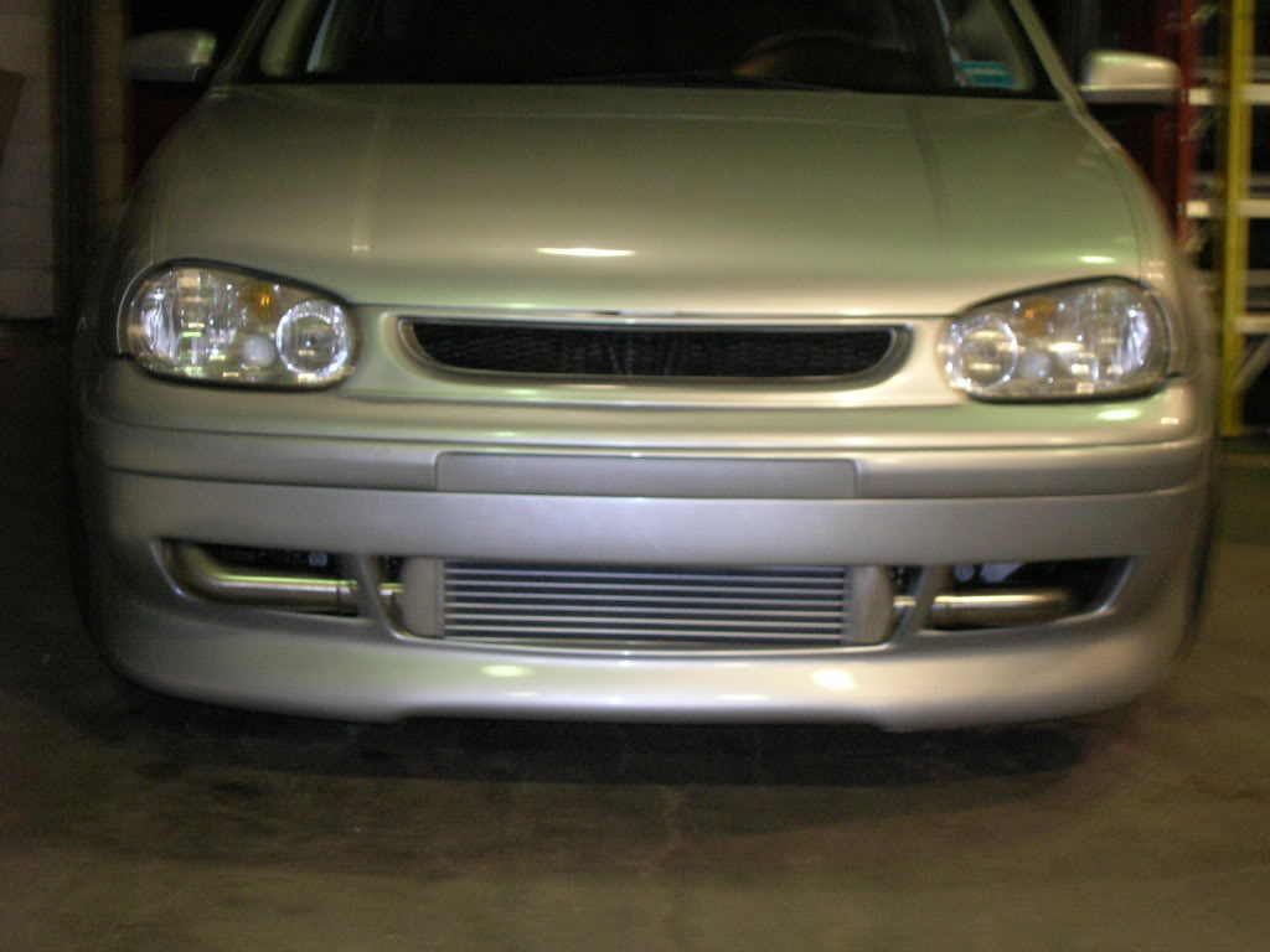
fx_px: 2311
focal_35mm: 63
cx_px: 635
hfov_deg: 30.7
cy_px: 476
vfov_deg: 23.3
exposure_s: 1/14
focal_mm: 10.4
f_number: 3.6
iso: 200
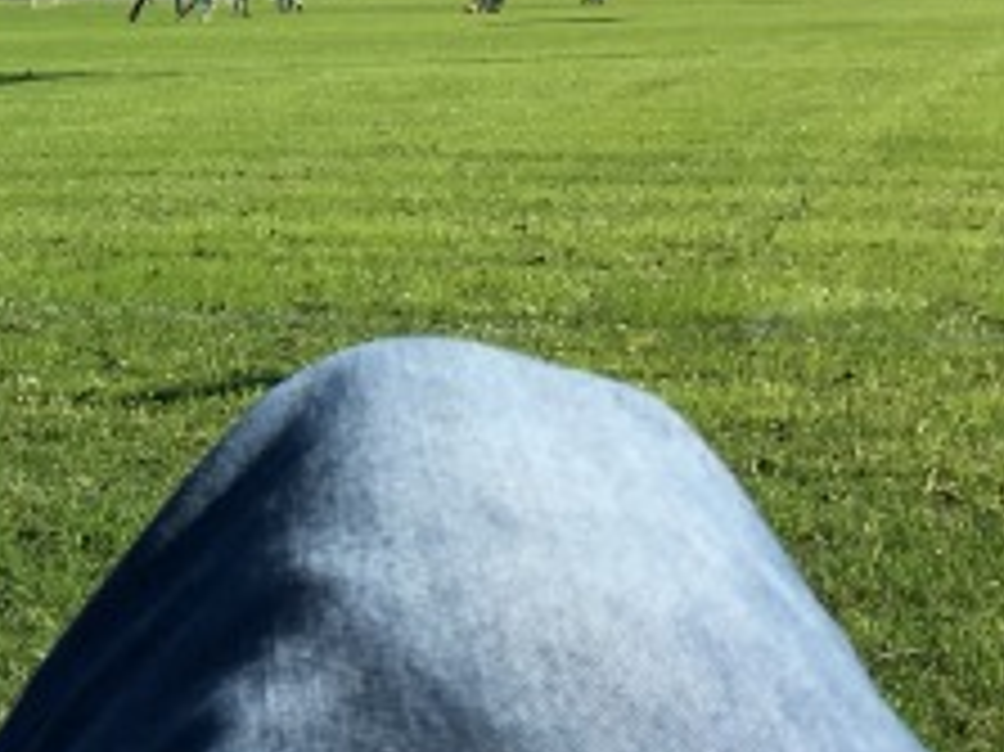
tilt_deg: -0.4
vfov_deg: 14.0
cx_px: -347
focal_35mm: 104
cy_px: 27
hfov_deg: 17.6
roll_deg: +1.5
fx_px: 3015
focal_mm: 4.15
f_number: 2.2
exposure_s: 1/1603
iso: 25
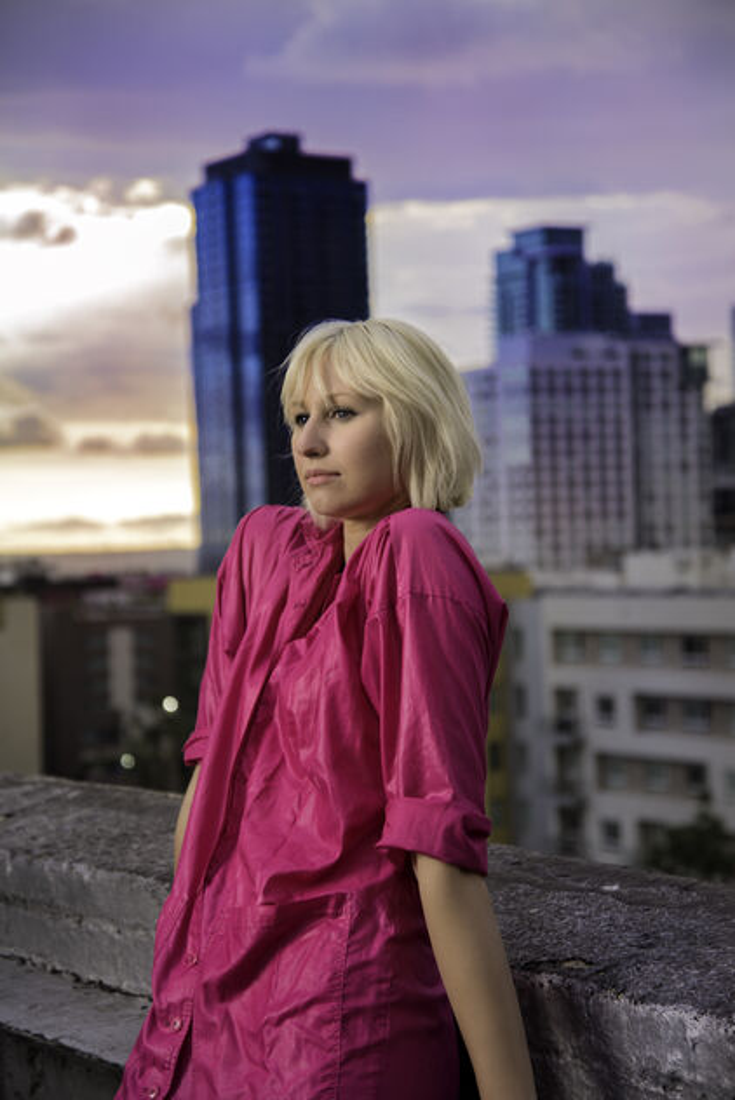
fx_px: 2386
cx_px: 368
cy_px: 550
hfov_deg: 17.5
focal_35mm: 78
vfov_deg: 26.0
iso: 125
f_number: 4.5
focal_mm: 78
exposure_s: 1/160
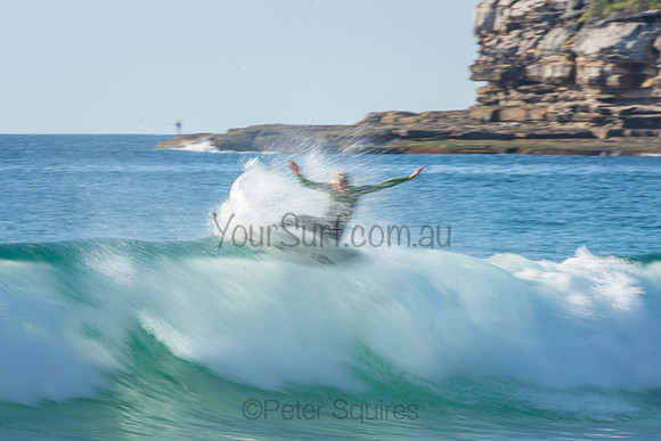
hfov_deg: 3.4
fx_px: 11019
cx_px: 330
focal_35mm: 600
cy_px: 220
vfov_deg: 2.3
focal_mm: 400
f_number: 22
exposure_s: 1/30
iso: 100
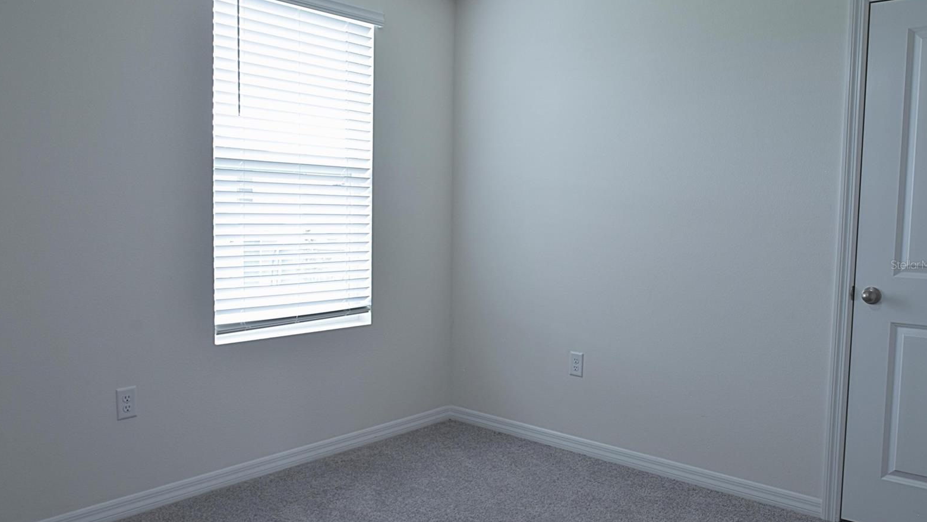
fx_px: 713
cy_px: 265
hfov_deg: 66.1
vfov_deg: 40.2
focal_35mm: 29
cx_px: 468
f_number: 11
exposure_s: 1/6
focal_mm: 18
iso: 200
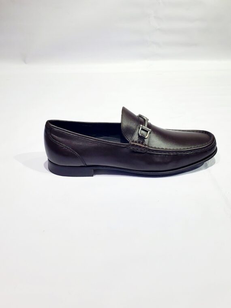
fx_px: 231
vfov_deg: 67.3
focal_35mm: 26
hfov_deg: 53.1
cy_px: 154
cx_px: 116
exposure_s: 1/100
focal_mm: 4.3
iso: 64
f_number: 2.4
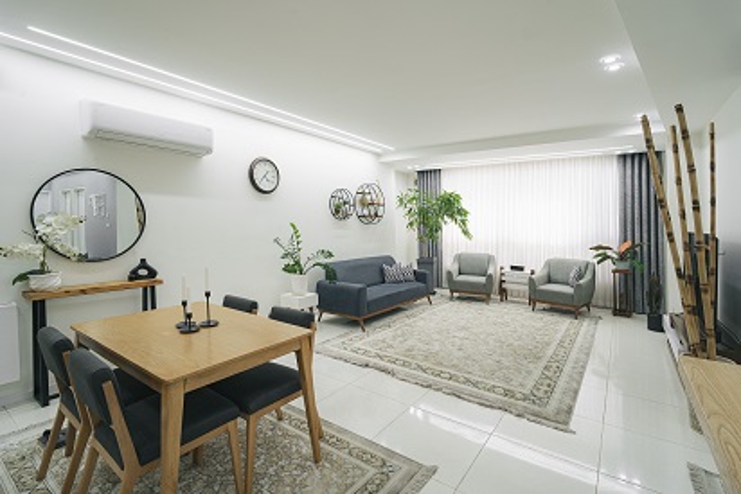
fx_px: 329
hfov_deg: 96.7
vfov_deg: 73.8
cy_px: 247
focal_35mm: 16
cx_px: 370
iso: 800
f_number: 8
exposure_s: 1/80
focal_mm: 16
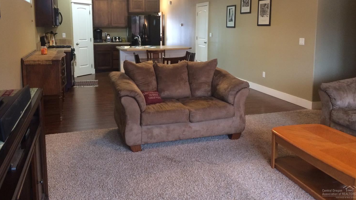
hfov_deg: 61.0
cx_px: 178
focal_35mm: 32
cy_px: 66
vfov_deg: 36.3
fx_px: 302
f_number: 2.2
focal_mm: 4.15
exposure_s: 1/30
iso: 125
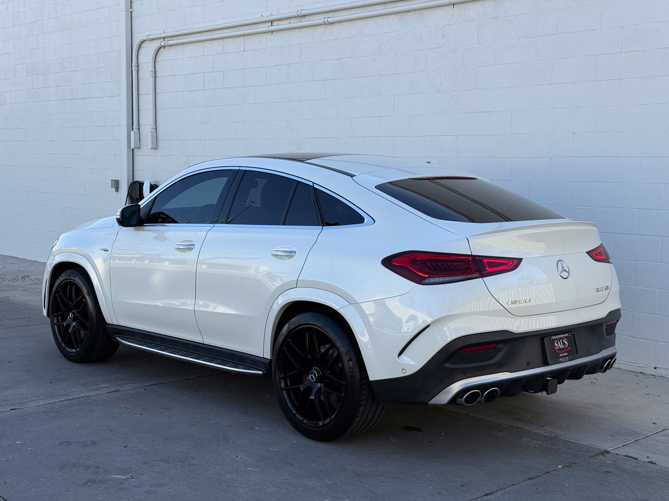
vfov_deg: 30.3
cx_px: 334
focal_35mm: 48
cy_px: 250
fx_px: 928
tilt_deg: -2.7
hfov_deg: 39.7
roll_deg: +0.9
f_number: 1.78
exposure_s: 1/2033
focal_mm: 6.76
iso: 64
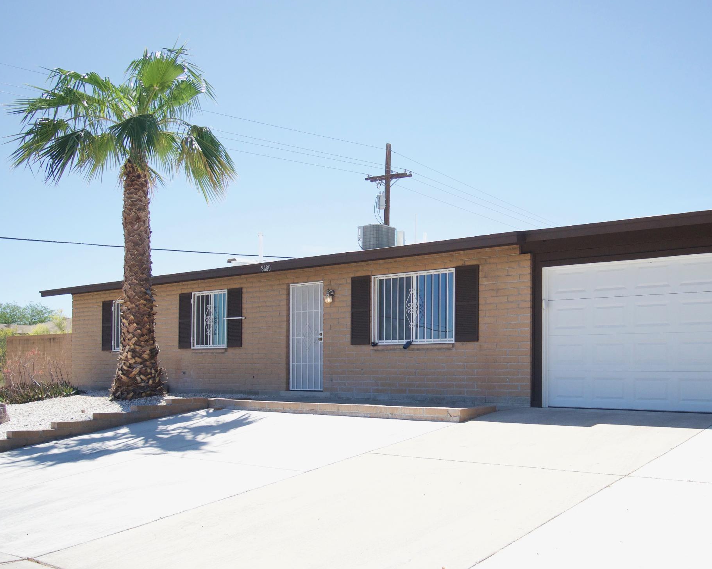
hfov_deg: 51.0
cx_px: 464
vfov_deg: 42.0
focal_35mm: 35
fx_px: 733
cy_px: 372
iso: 800
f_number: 4
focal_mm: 15
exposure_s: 1/4000
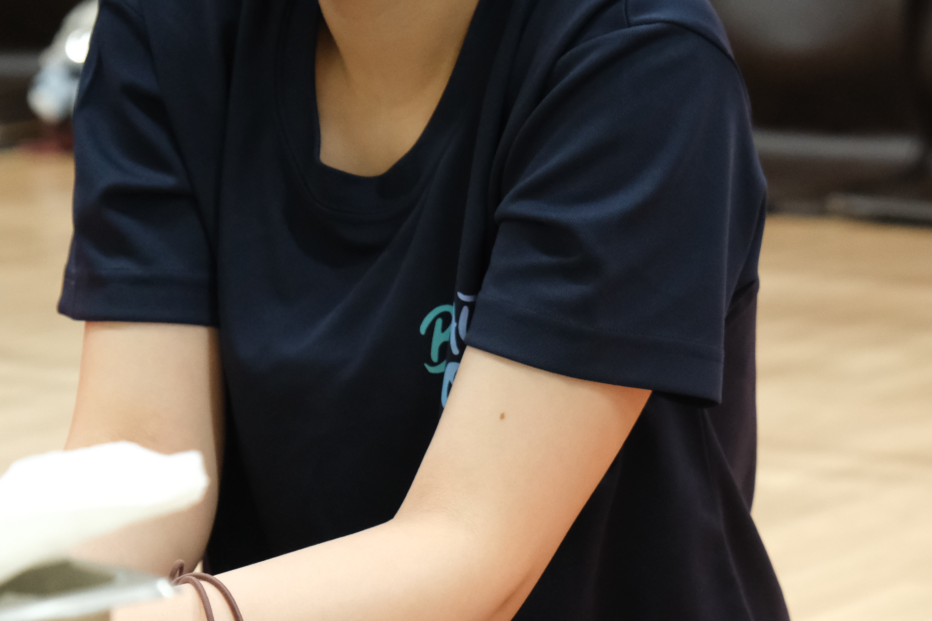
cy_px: 438
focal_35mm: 147
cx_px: 892
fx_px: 3805
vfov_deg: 9.3
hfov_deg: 13.8
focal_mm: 47.6
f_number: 3.5
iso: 3200
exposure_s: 1/180
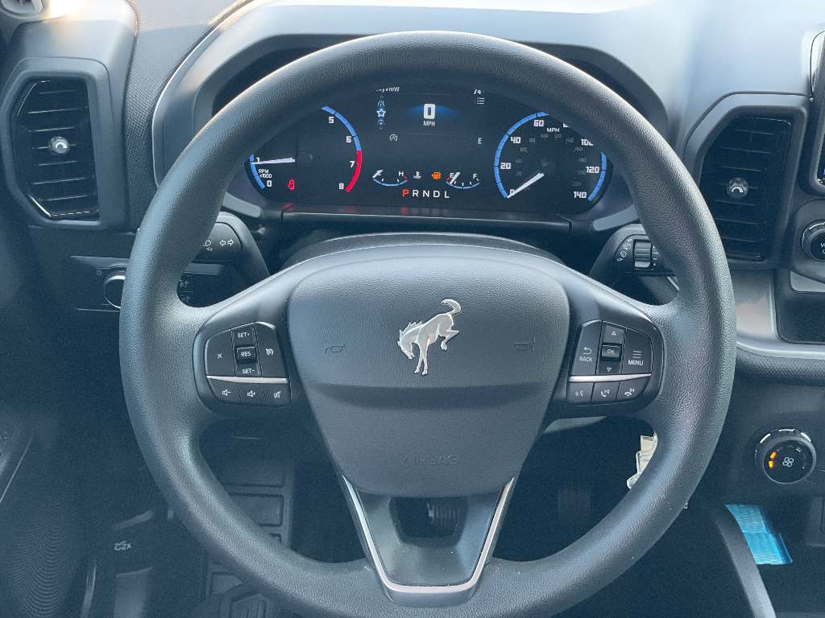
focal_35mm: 52
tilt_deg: -32.4
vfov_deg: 28.0
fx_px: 1239
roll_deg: +0.4
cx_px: 412
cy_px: 309
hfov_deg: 36.8
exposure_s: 1/99
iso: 125
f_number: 2
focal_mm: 6
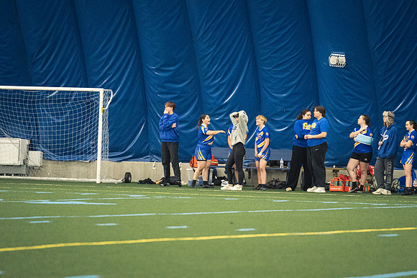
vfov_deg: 4.6
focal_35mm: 300
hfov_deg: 6.9
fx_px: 3473
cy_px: 139
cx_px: 208
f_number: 2.8
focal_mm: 200
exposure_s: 1/400
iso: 12800
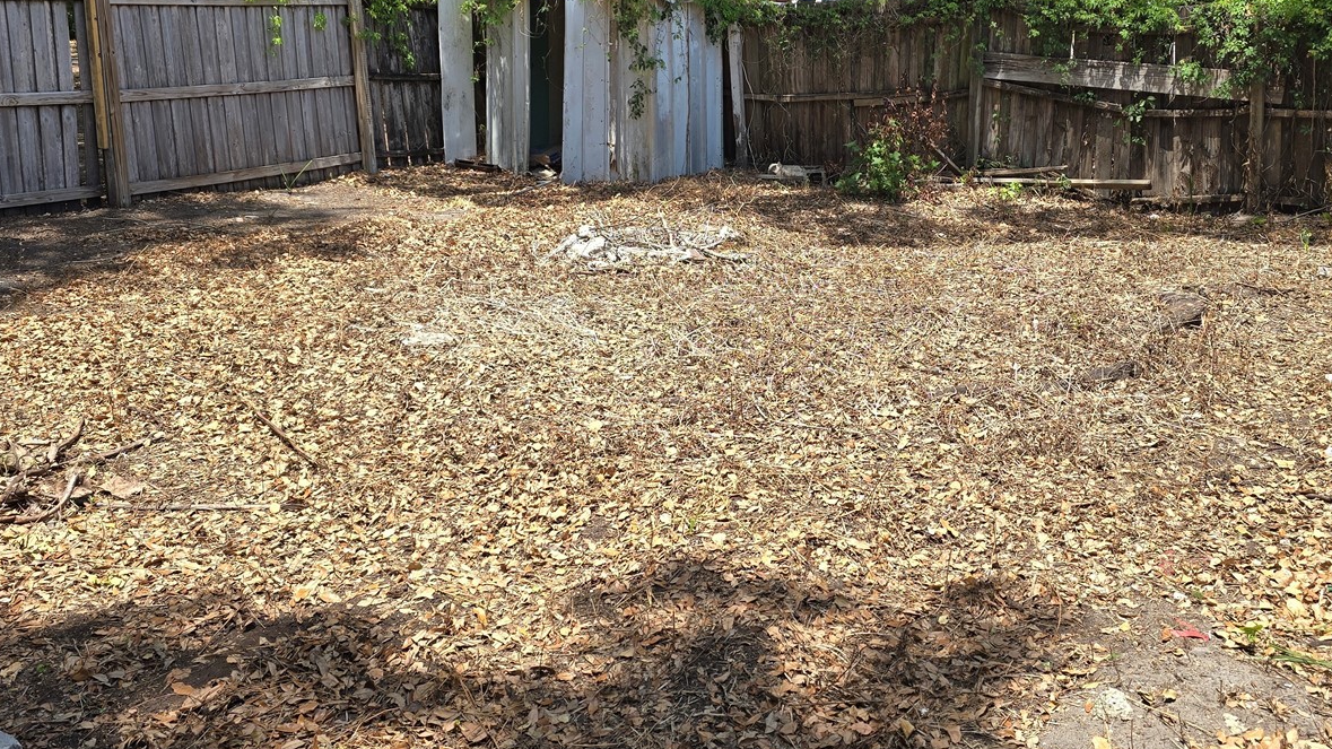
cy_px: 284
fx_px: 1201
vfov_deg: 34.5
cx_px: 733
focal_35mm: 34
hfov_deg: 57.9
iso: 12
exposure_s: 1/295
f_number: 1.7
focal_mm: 6.3
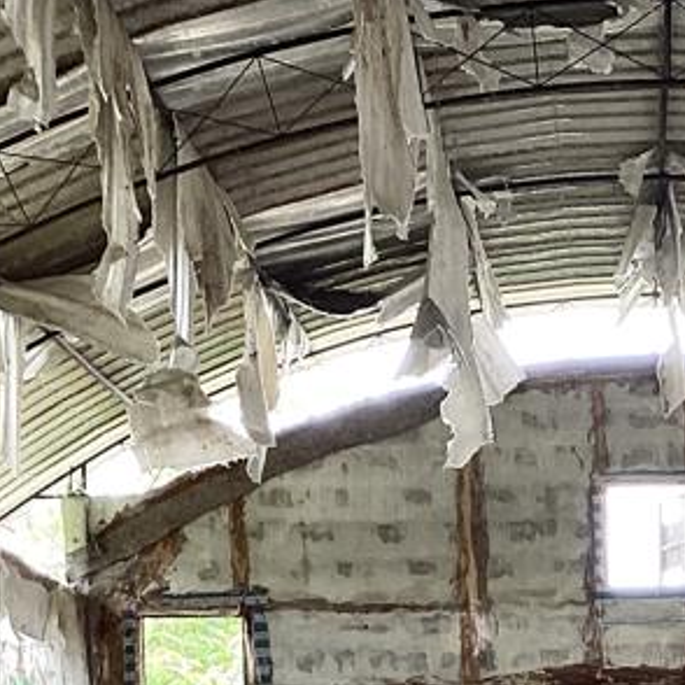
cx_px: 716
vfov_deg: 15.4
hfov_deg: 15.9
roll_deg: +3.0
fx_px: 2396
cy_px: 909
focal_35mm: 107
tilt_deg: -0.5
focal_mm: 3.3
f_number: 2.4
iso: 40
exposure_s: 1/100
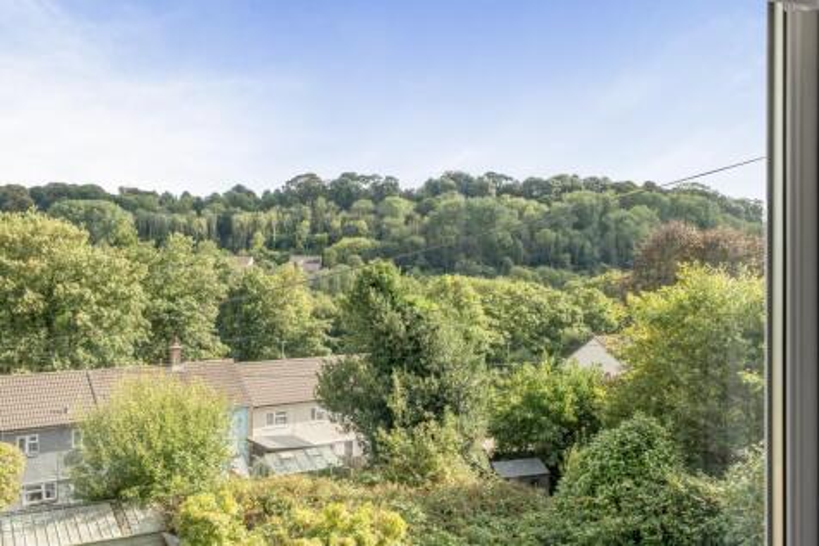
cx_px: 410
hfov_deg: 60.3
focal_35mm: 31
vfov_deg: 42.3
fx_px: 705
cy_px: 273
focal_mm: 21
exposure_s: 1/250
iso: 400
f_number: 8
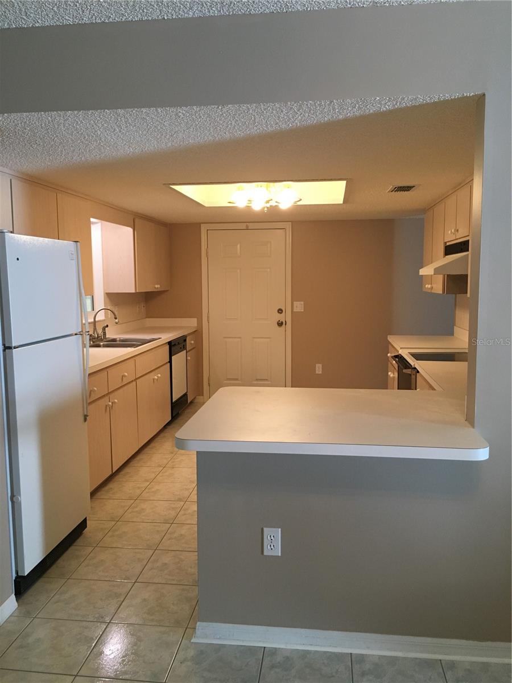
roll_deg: +0.1
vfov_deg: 61.7
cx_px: 256
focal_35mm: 29
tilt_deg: -7.9
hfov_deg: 48.2
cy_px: 342
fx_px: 572
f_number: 2.2
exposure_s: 1/30
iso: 100
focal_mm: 4.15
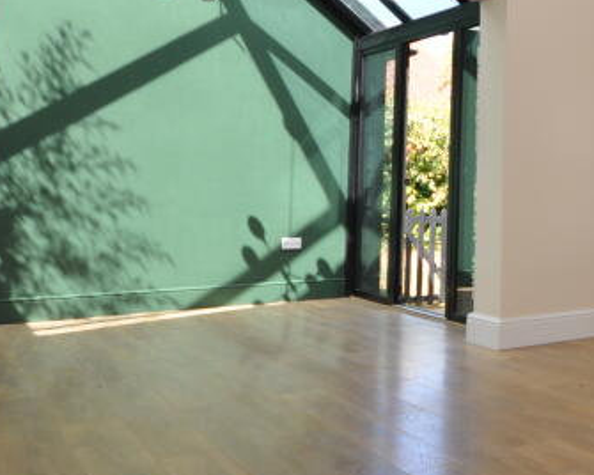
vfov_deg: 34.4
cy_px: 140
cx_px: 661
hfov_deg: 36.1
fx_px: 756
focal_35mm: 43
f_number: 5.6
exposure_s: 1/125
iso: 220
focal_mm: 10
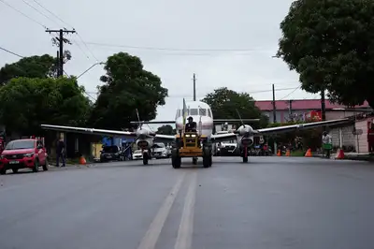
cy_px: 124
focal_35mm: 72
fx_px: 747
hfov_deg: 28.1
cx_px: 187
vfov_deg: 18.9
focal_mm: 48.4
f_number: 2.8
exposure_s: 1/1600
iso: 200
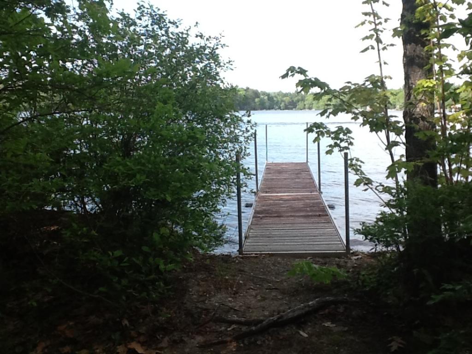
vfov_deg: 32.9
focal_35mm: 44
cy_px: 177
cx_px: 236
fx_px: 600
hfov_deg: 42.9
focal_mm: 2.03
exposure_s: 1/431
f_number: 2.4
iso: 40
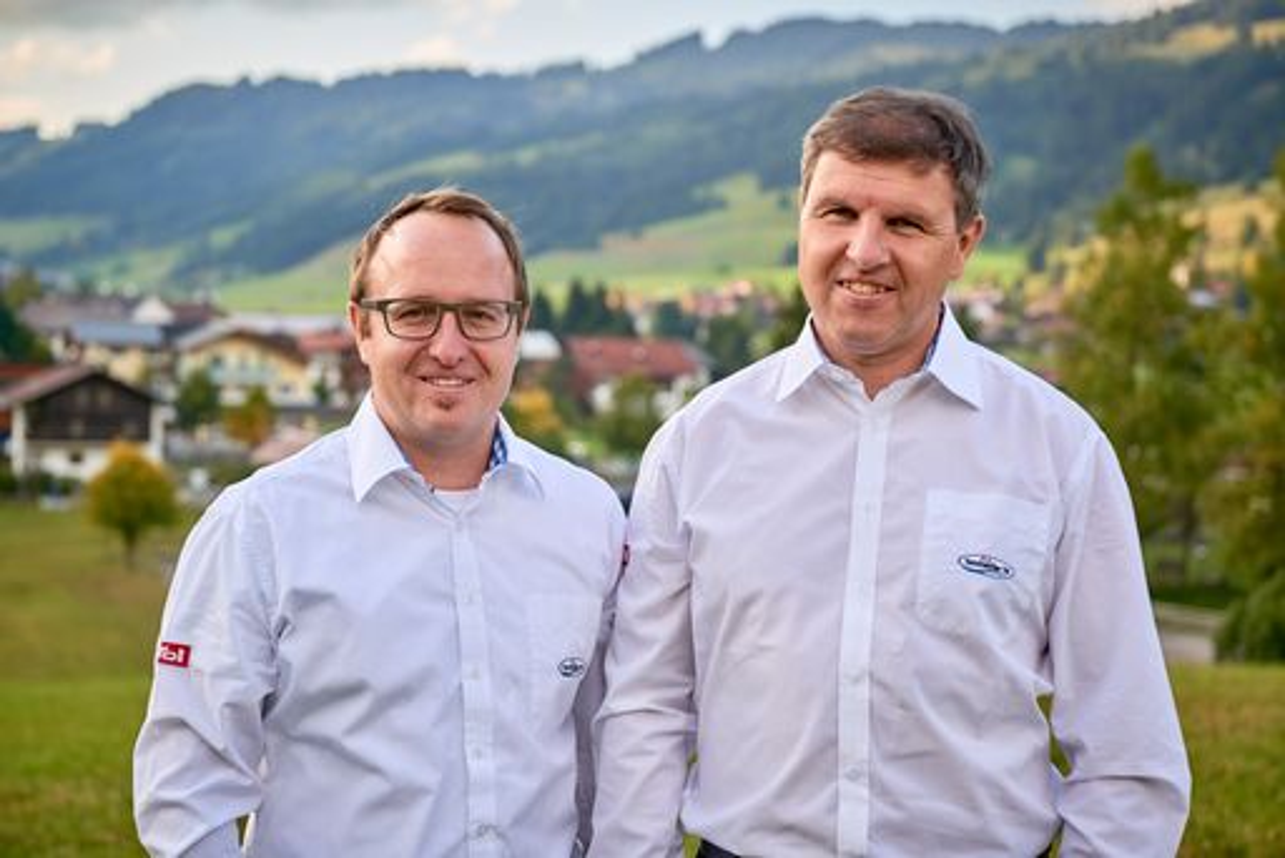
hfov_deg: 34.5
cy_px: 429
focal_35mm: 58
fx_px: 2071
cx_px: 642
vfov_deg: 23.4
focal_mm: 58
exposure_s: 1/800
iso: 400
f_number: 3.5
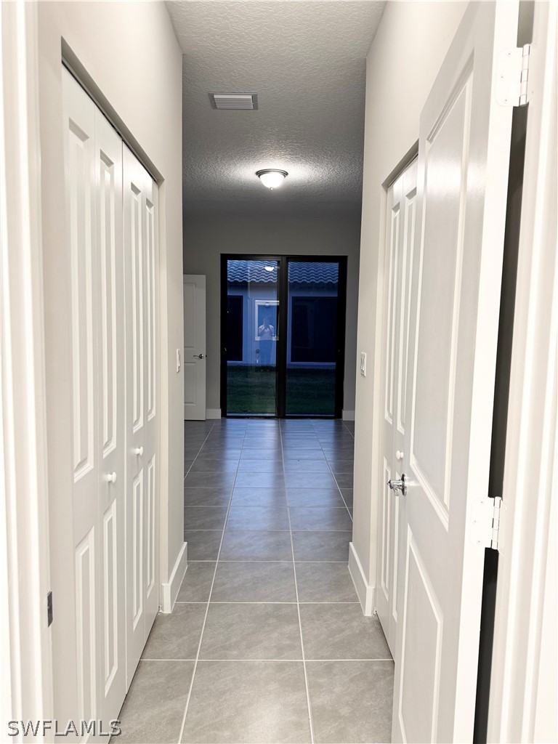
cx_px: 279
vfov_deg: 71.6
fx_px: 516
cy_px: 372
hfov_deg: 56.8
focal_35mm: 24
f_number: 1.78
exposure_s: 1/60
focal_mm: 6.76
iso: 160
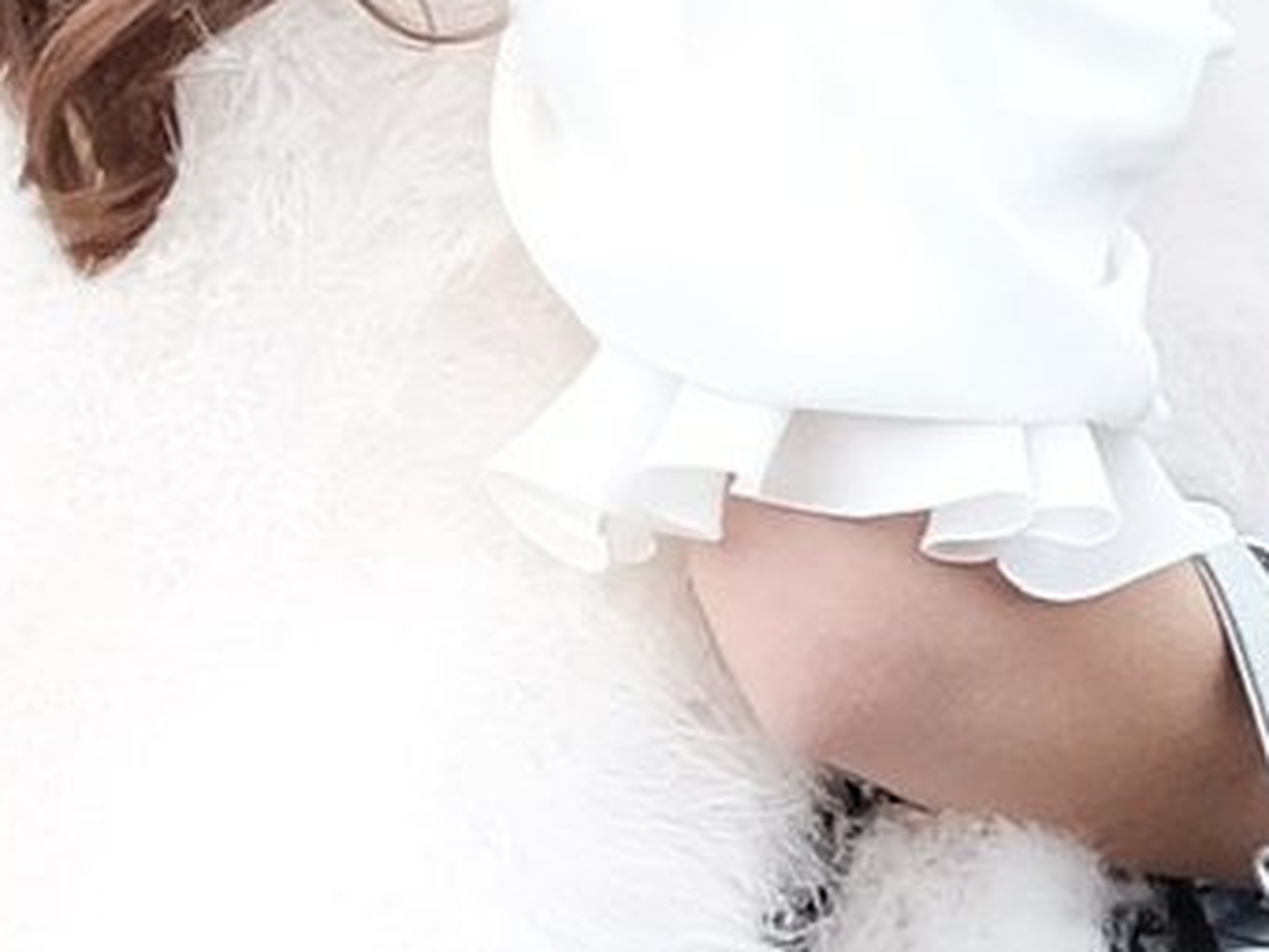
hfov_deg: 3.4
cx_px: 1265
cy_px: 1157
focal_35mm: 574
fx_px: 21050
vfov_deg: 2.6
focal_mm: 35
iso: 640
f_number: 2
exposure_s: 1/4000
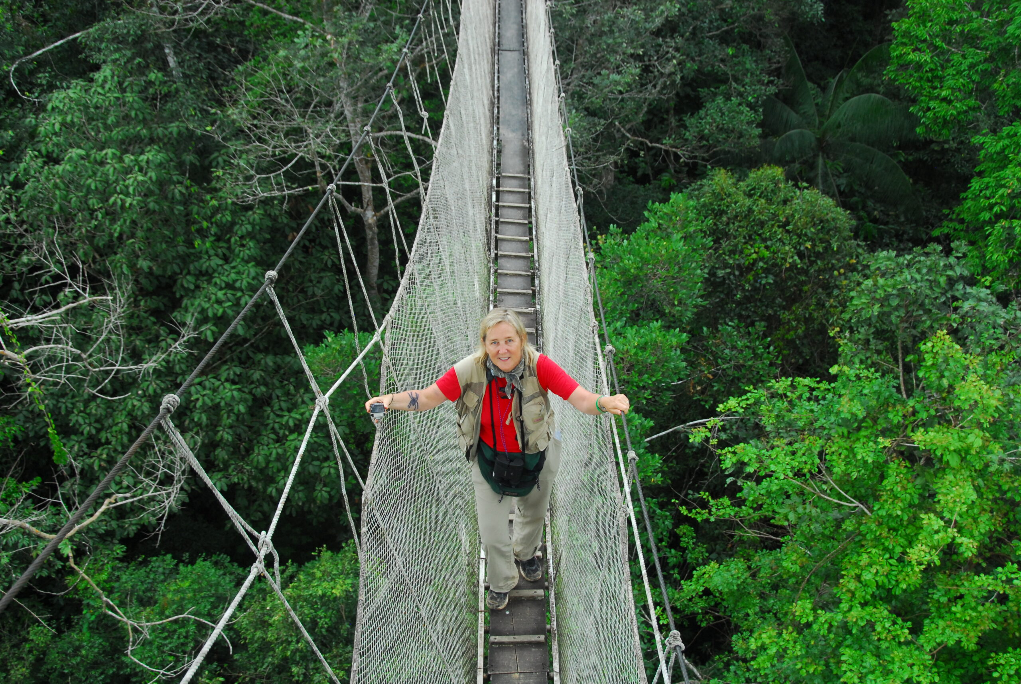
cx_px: 510
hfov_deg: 49.5
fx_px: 1107
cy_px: 342
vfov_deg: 34.3
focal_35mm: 39
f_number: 5.6
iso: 500
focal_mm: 26
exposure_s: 1/125
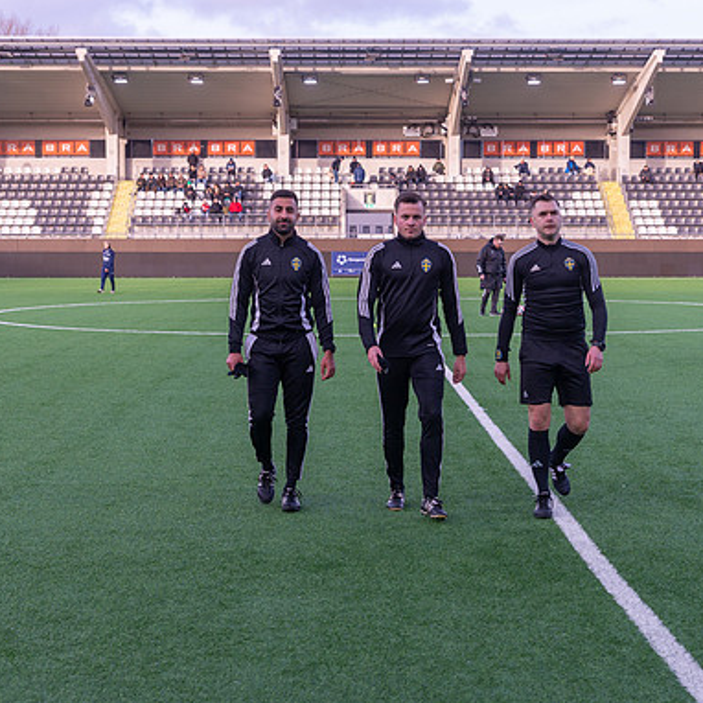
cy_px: 351
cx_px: 392
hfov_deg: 25.3
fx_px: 1562
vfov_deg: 25.4
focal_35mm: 68
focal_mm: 52
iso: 450
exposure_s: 1/640
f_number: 3.5
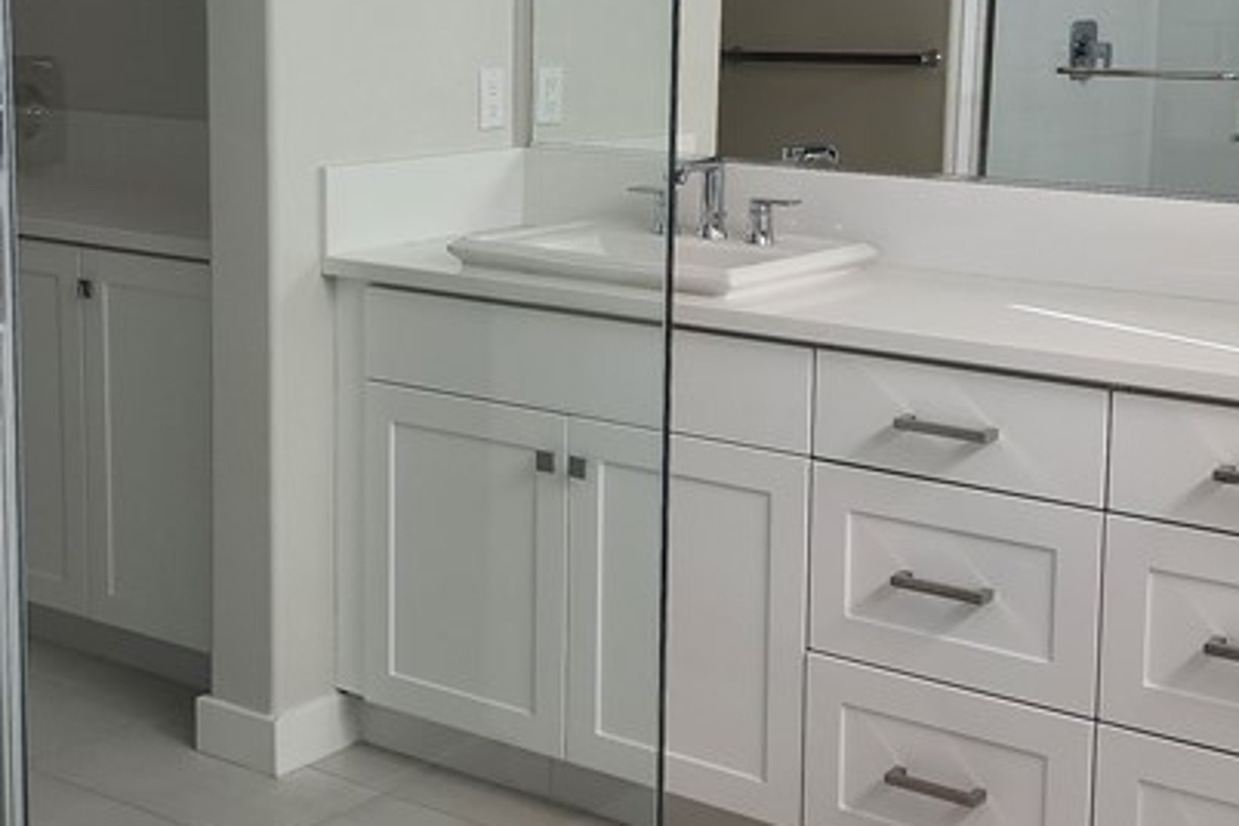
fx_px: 2099
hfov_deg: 32.9
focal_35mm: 61
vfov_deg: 22.2
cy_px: 302
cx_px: 570
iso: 64
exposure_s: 1/180
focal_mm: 6.4
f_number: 1.8
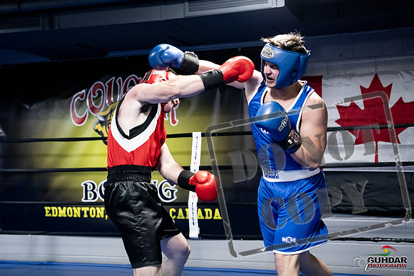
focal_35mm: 56
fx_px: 639
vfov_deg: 24.4
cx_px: 197
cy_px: 139
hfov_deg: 35.9
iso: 8000
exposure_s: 1/1000
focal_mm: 51
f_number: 2.8
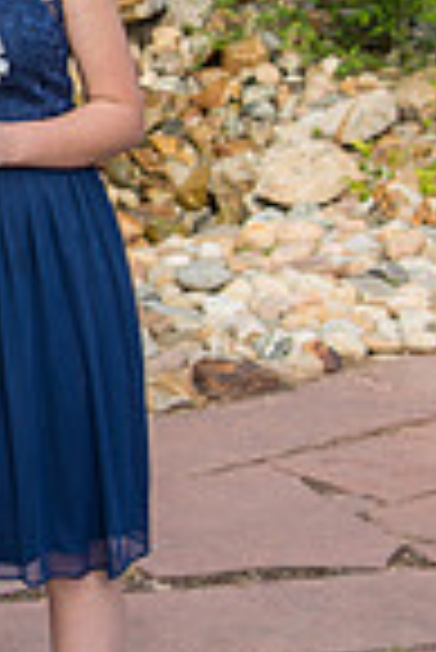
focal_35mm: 118
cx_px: -207
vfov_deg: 17.3
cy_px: 216
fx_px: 2138
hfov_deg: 11.2
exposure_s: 1/250
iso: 100
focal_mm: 38
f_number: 5
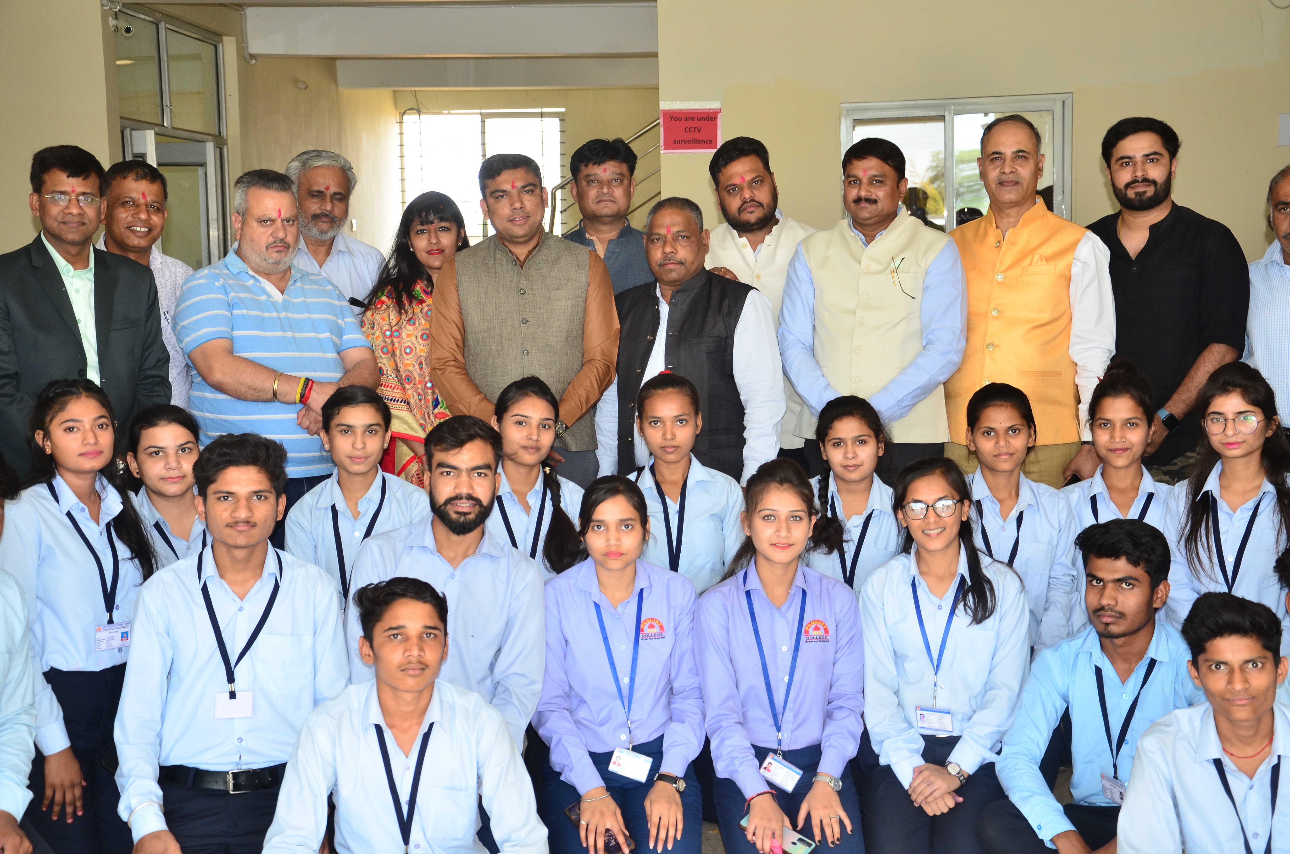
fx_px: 2146
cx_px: 645
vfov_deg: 22.5
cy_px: 427
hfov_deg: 33.5
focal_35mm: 60
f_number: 5.6
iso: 500
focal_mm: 40
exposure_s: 1/125
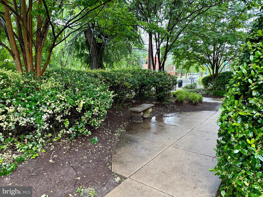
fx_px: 182
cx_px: 132
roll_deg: -1.1
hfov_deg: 71.6
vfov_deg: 56.8
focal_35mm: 24
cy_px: 98
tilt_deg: -8.3
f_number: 1.78
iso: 200
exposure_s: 1/210
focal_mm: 6.76
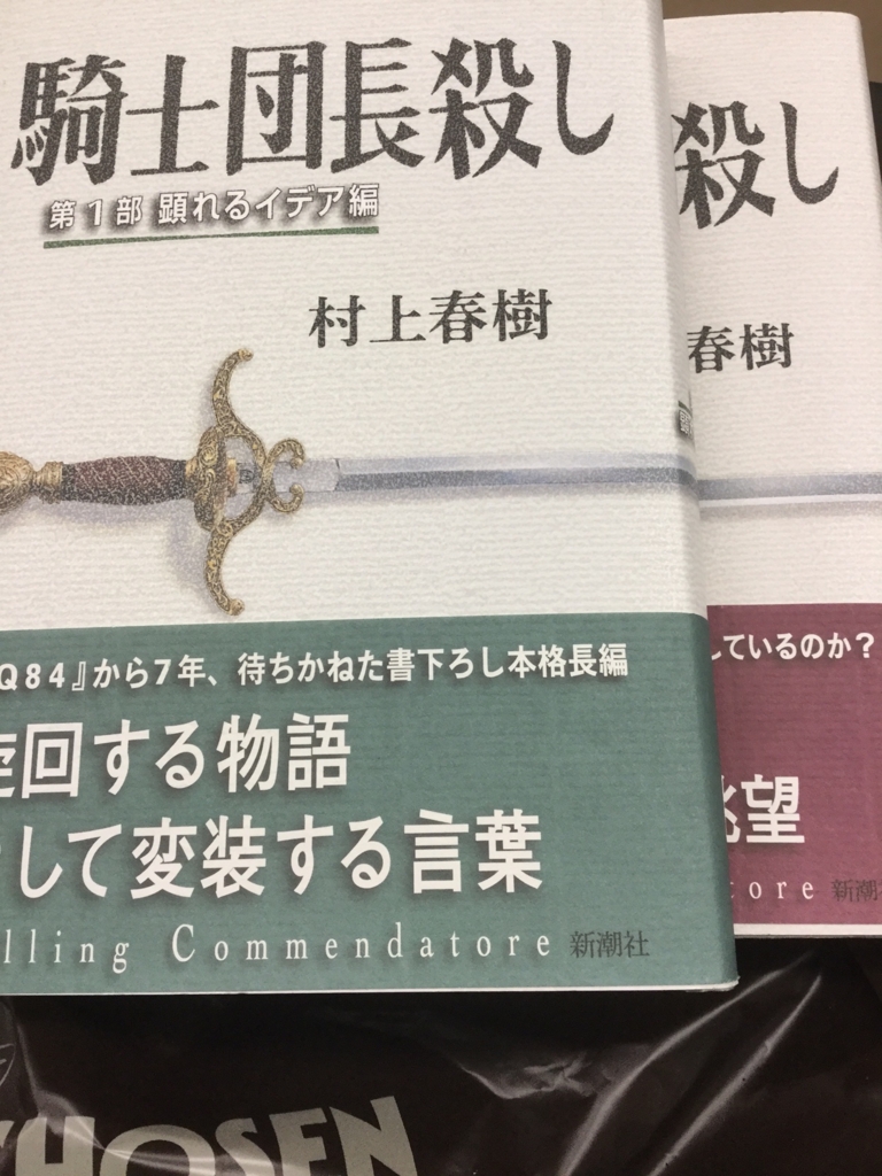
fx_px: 1053
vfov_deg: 58.4
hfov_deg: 45.4
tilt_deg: -64.0
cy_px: 588
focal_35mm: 31
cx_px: 441
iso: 64
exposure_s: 1/30
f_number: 2.4
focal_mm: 3.3
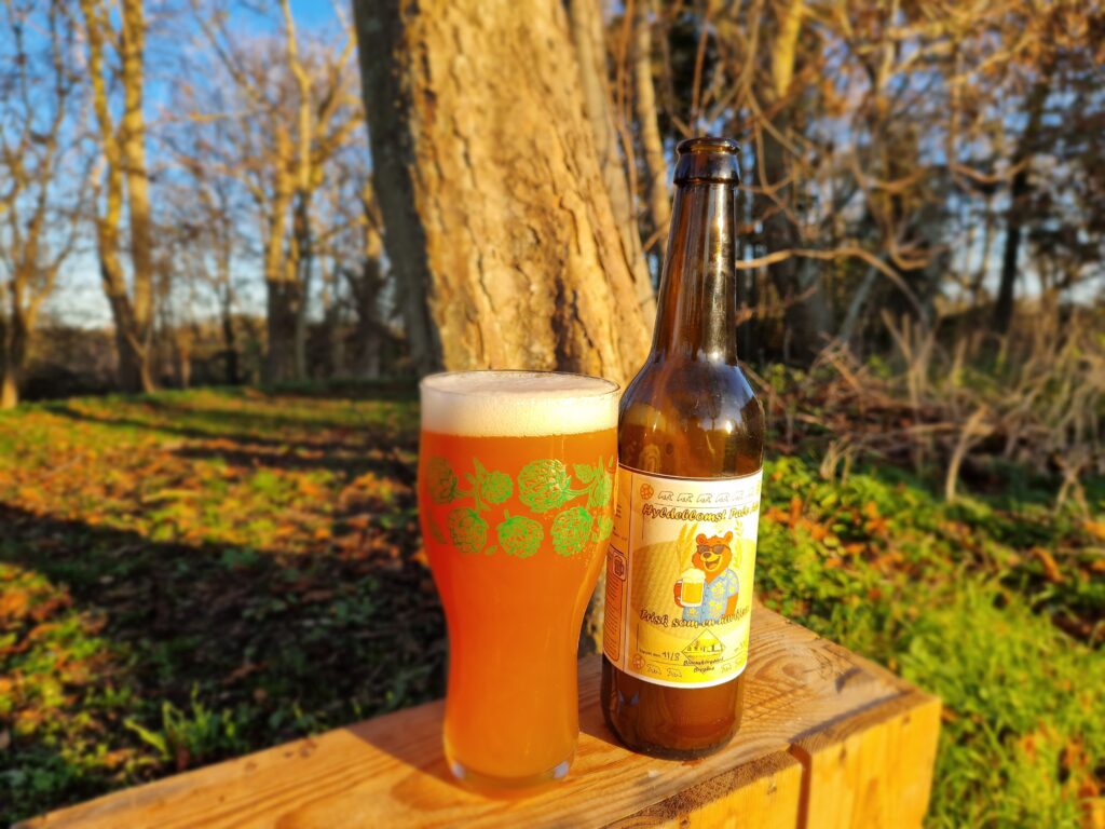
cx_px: 552
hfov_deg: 73.9
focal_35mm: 23
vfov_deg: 58.9
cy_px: 414
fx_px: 734
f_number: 1.8
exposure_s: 1/355
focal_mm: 5.4
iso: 50
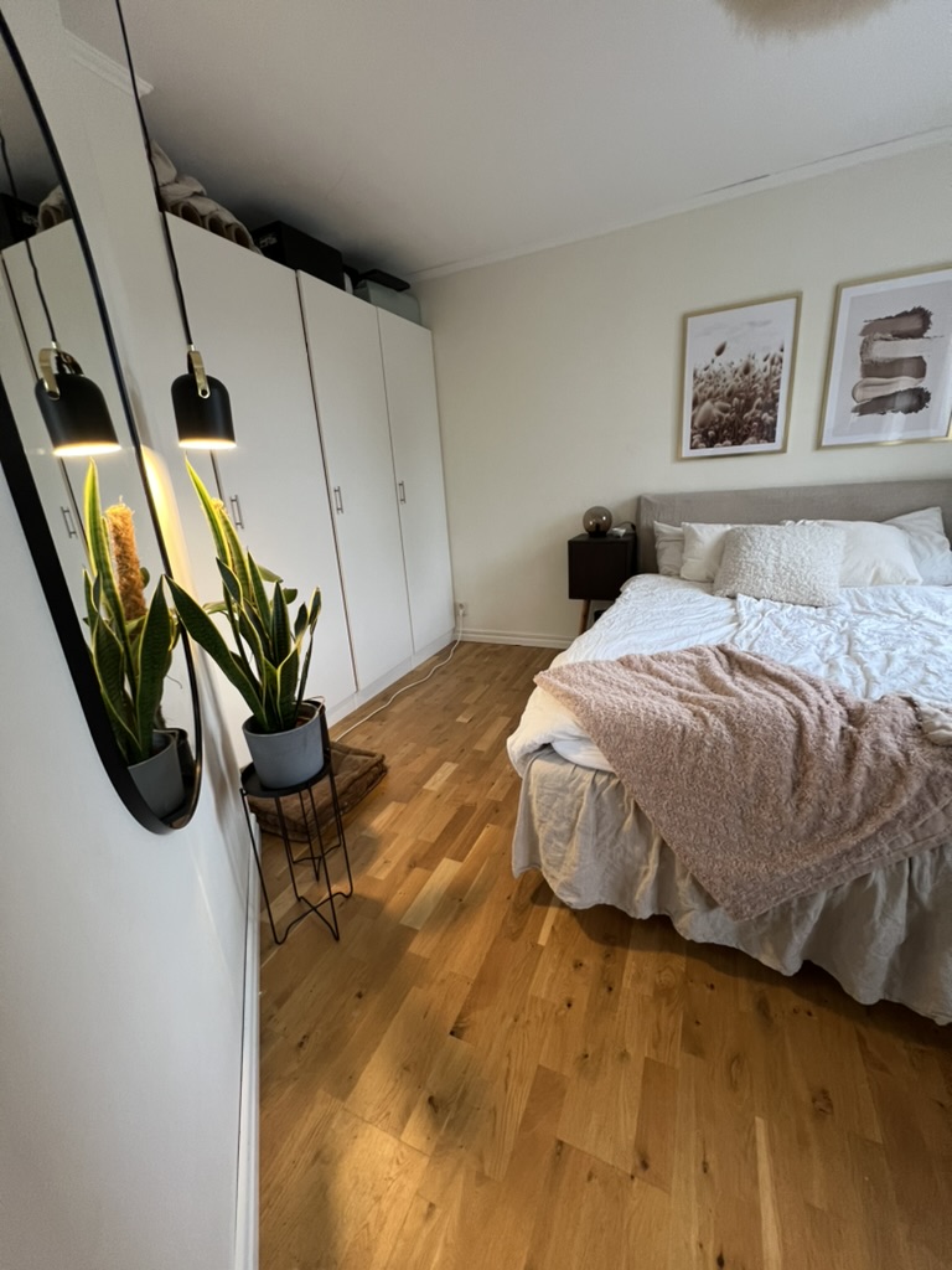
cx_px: 476
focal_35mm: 13
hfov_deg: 89.9
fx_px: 477
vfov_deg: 106.2
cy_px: 635
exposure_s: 1/50
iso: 160
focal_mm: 1.57
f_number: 1.8
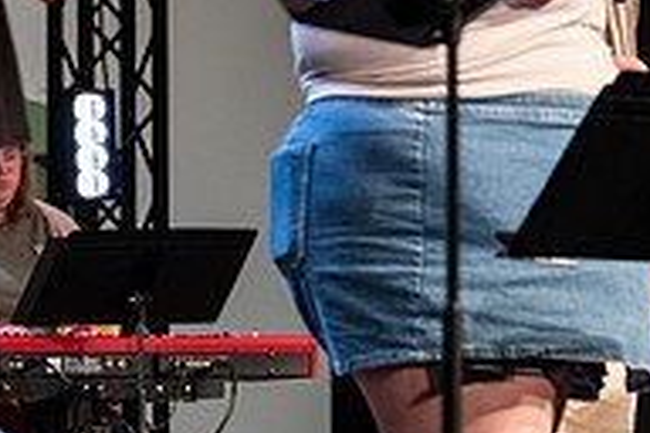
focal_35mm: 338
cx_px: 592
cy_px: -113
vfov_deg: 4.1
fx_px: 6102
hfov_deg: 6.1
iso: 1000
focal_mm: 74.4
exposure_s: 1/110
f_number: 2.8
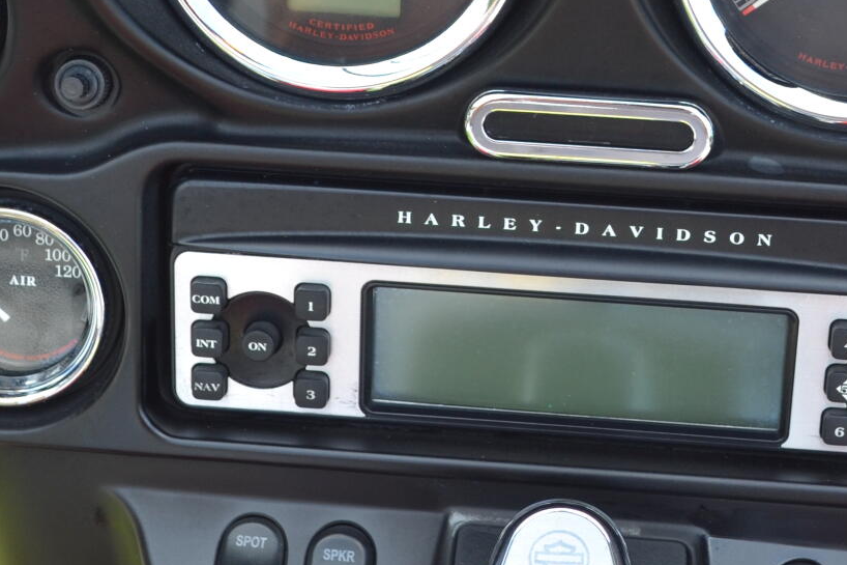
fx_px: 2070
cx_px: 587
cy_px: 132
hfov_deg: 23.0
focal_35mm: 88
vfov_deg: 15.4
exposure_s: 1/125
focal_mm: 24
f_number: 5.6
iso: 180
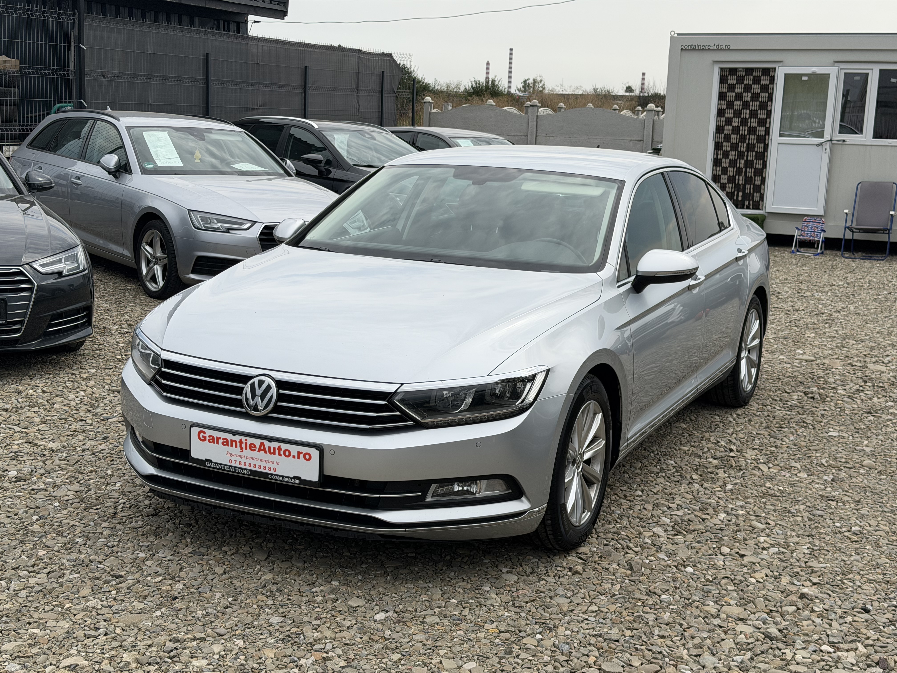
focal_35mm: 48
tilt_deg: -10.8
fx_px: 1244
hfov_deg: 39.7
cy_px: 336
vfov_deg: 30.3
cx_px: 448
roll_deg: -2.3
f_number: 1.78
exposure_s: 1/5208
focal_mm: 6.76
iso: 64
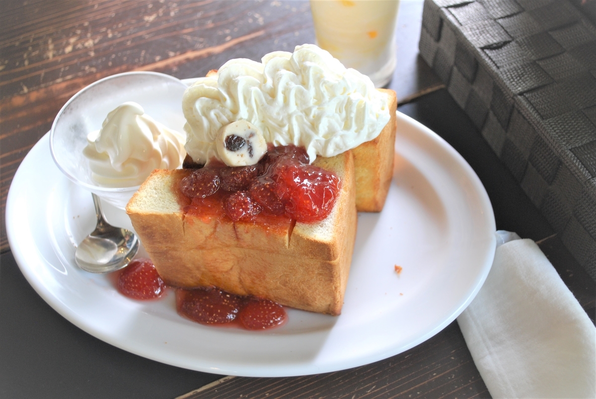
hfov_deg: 44.9
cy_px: 200
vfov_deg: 30.9
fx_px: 721
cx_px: 298
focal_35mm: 44
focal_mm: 29
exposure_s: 1/30
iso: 320
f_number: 4.8
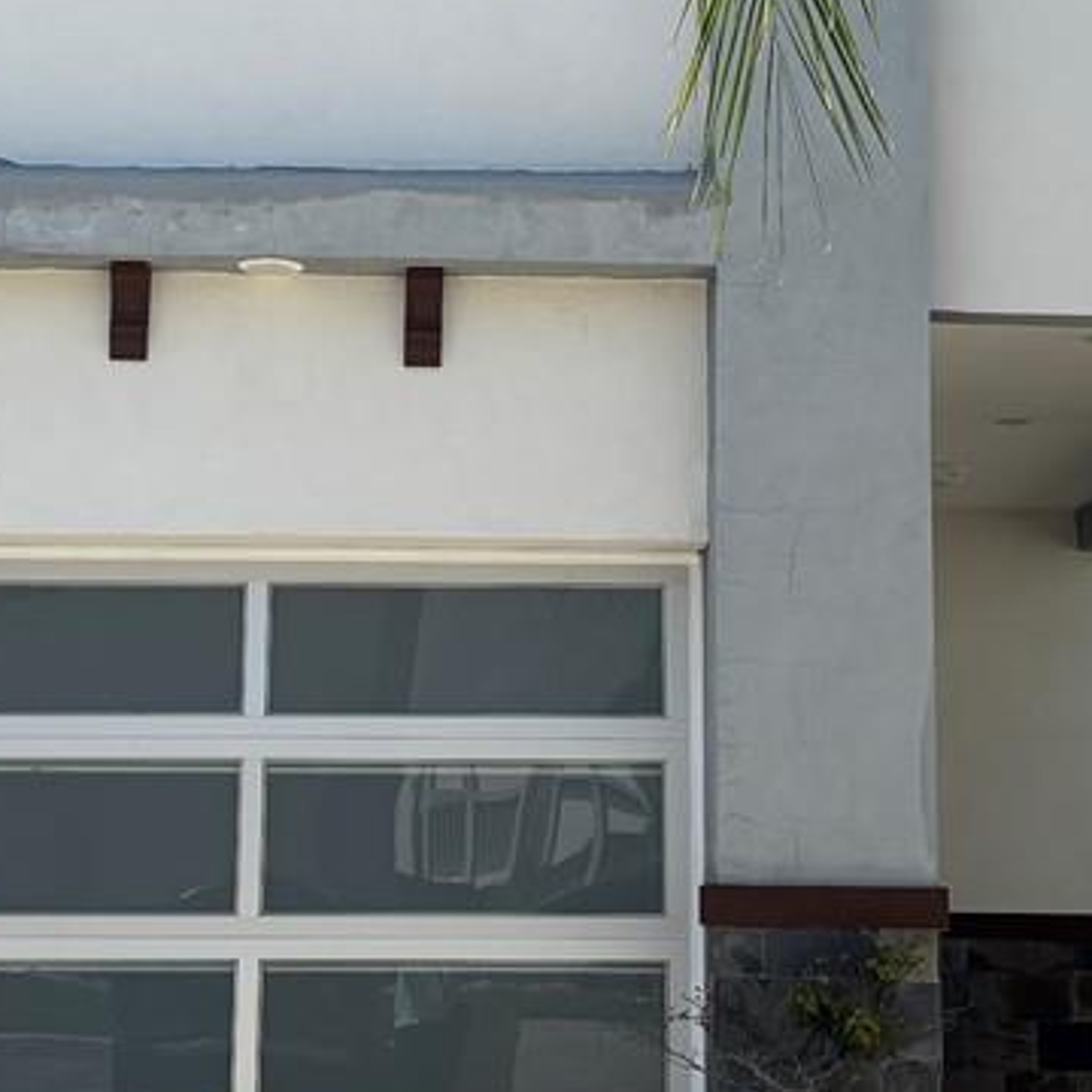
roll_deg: -1.0
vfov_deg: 16.9
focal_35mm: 102
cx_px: 491
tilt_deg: +12.0
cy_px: 133
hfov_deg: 17.1
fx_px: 3640
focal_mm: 5.96
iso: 50
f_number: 1.6
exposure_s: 1/3937
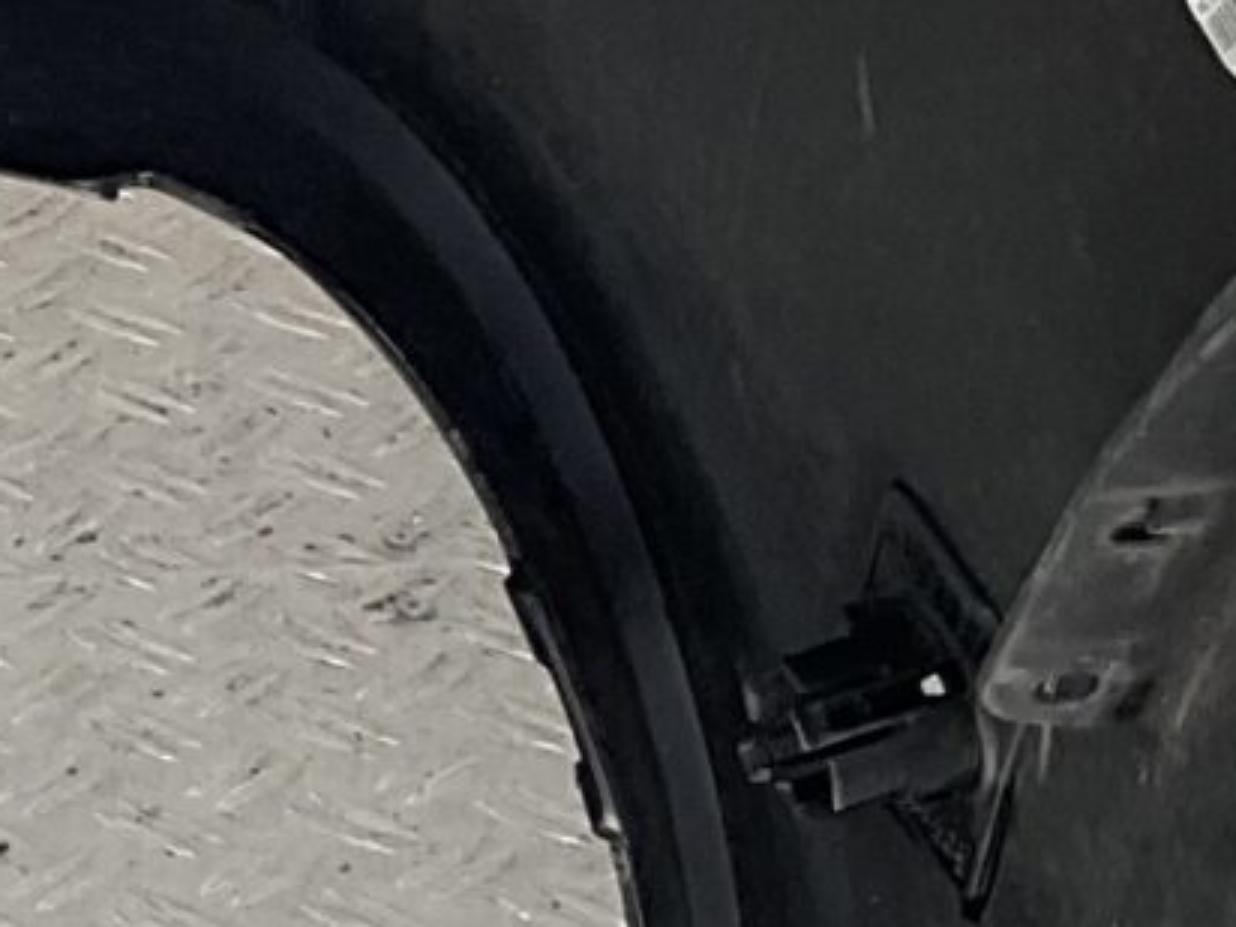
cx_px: -1215
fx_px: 6427
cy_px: 525
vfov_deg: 8.2
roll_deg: +6.0
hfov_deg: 10.2
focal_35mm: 180
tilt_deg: -29.7
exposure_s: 1/331
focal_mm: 3
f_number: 1.8
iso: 16
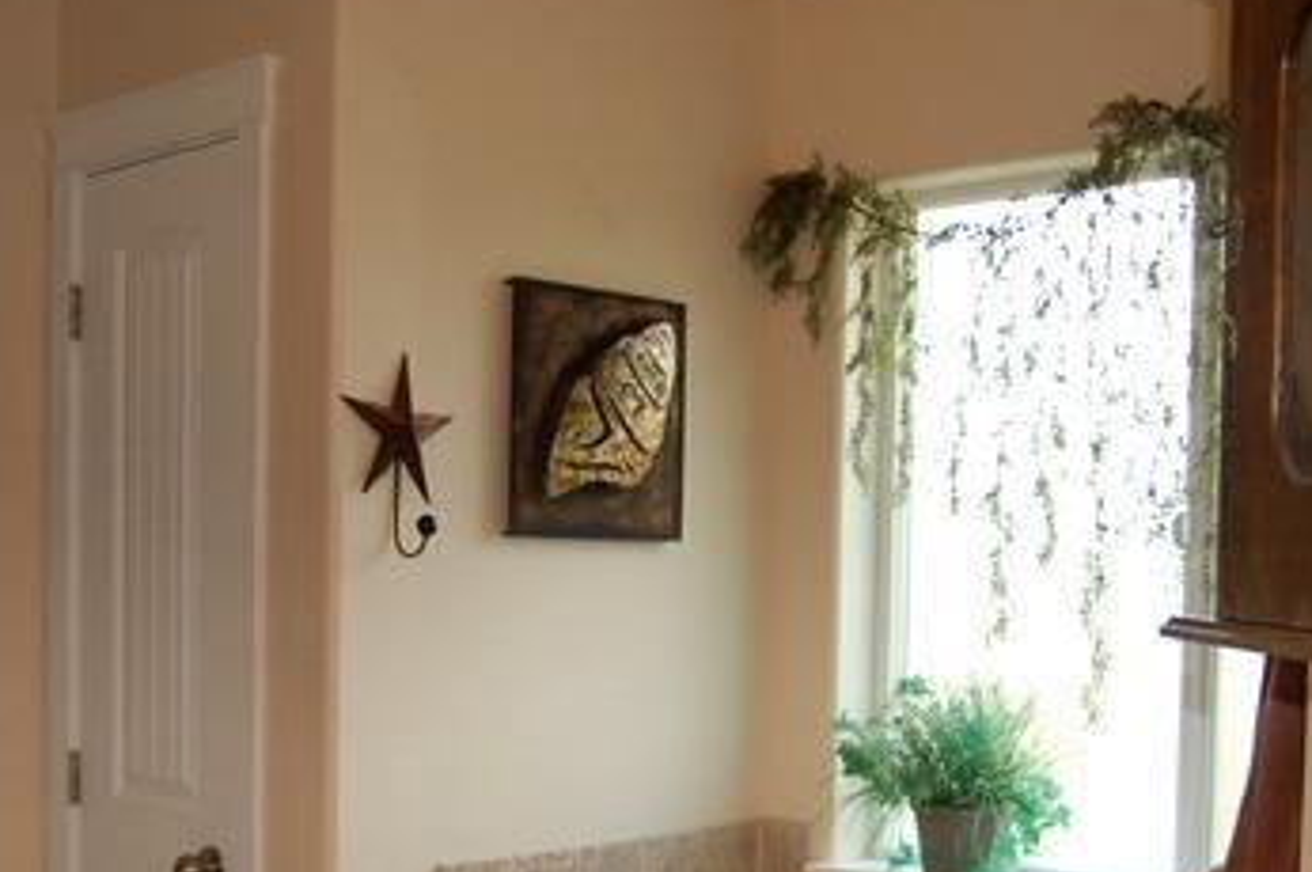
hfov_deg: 39.5
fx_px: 1820
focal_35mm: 50
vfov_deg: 26.7
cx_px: 542
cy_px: 631
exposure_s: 1/250
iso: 400
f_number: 3.5
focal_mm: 18
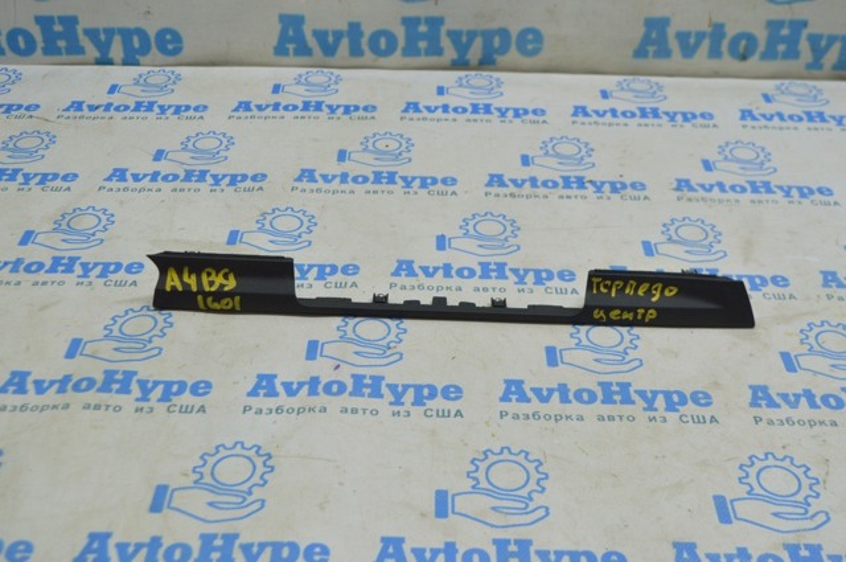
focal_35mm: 45
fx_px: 1056
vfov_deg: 29.8
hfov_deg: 43.7
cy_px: 281
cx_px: 423
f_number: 5.6
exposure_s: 1/40
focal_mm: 30
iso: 400
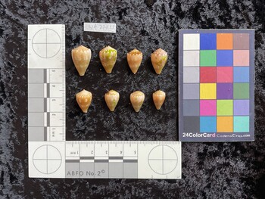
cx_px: 132
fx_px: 222
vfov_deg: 48.3
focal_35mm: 29
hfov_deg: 61.6
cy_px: 100
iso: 50
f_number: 1.8
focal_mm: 3
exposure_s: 1/120
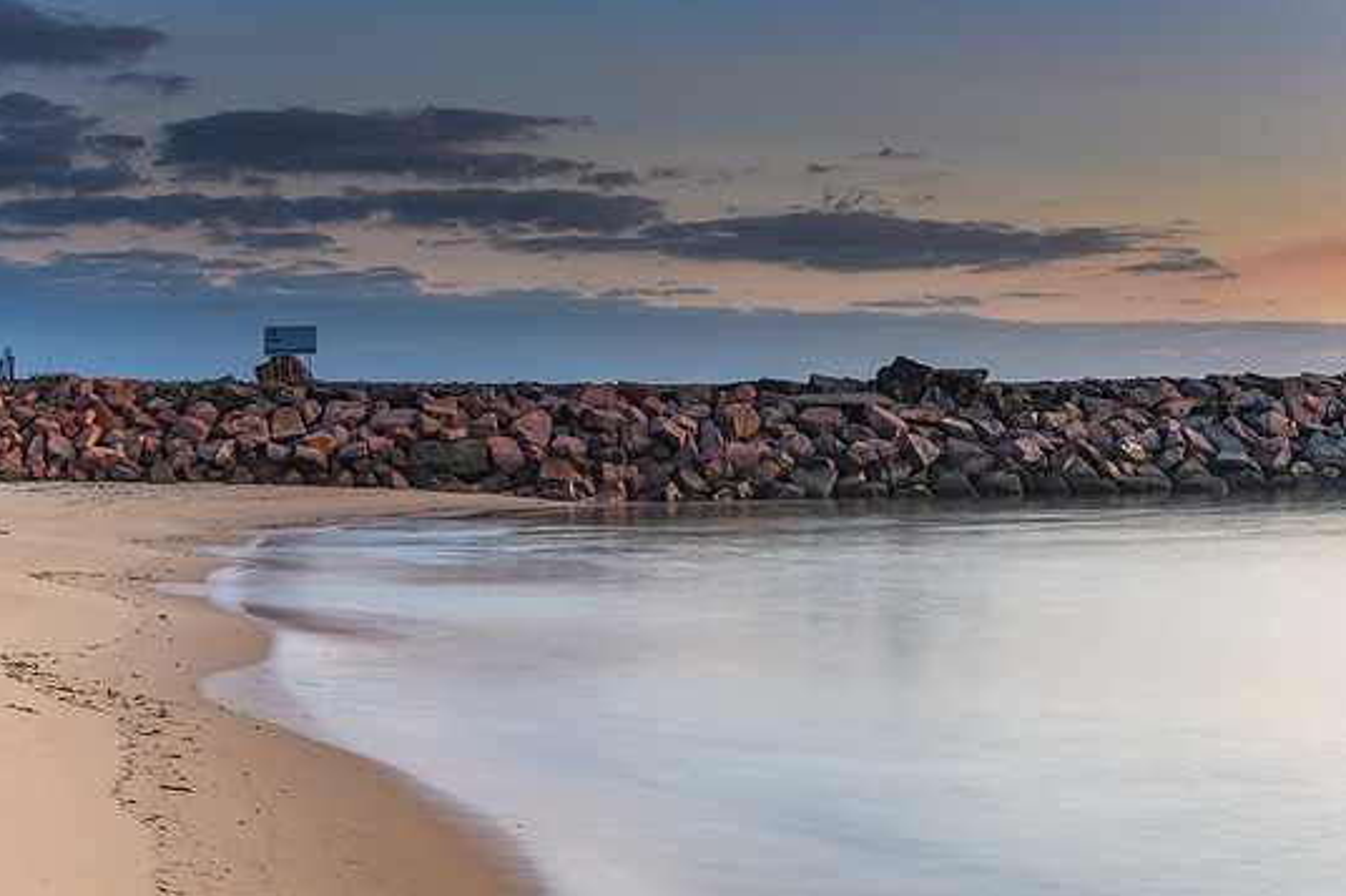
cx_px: 726
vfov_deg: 21.9
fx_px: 2317
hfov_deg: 32.4
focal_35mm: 62
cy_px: 419
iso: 50
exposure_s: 5
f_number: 8
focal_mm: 38
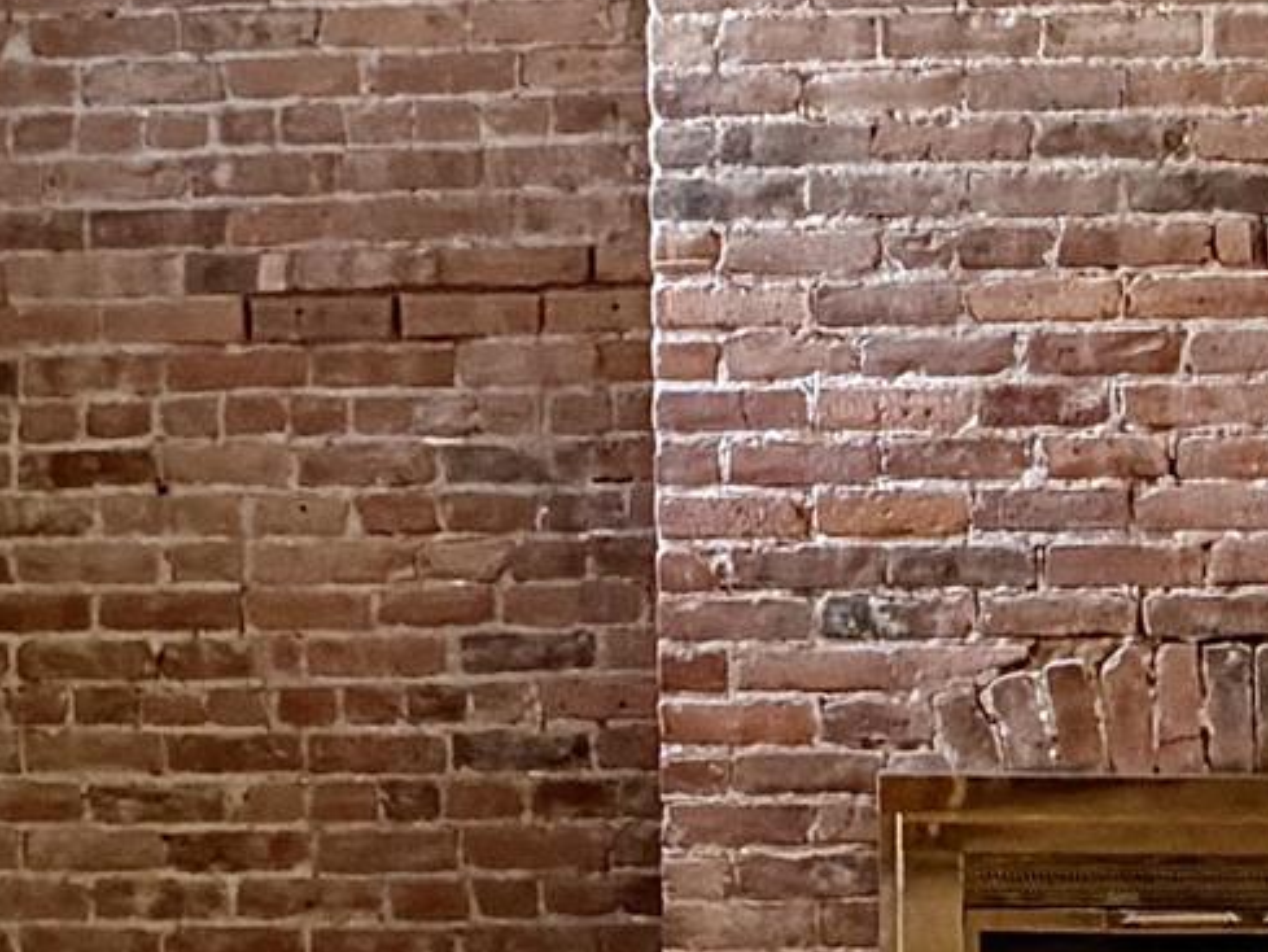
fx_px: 3224
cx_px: 889
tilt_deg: +0.9
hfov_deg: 22.1
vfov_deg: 16.8
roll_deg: +1.8
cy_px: 332
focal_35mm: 88
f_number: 2.2
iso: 250
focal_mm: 2.22
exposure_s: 1/60
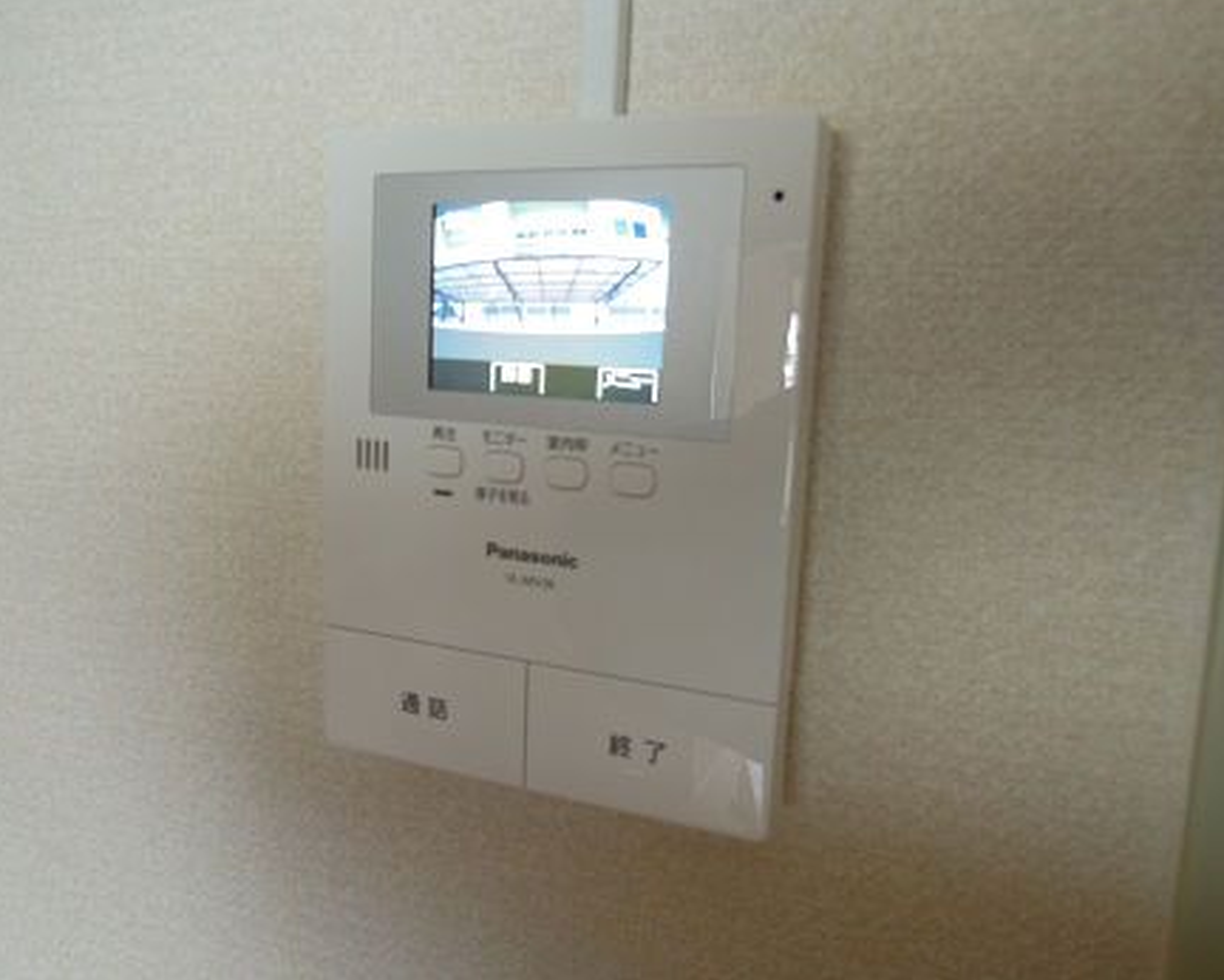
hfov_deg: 66.0
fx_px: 942
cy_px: 476
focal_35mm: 26
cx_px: 618
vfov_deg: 55.0
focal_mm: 4.3
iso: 400
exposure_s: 1/25
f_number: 2.8
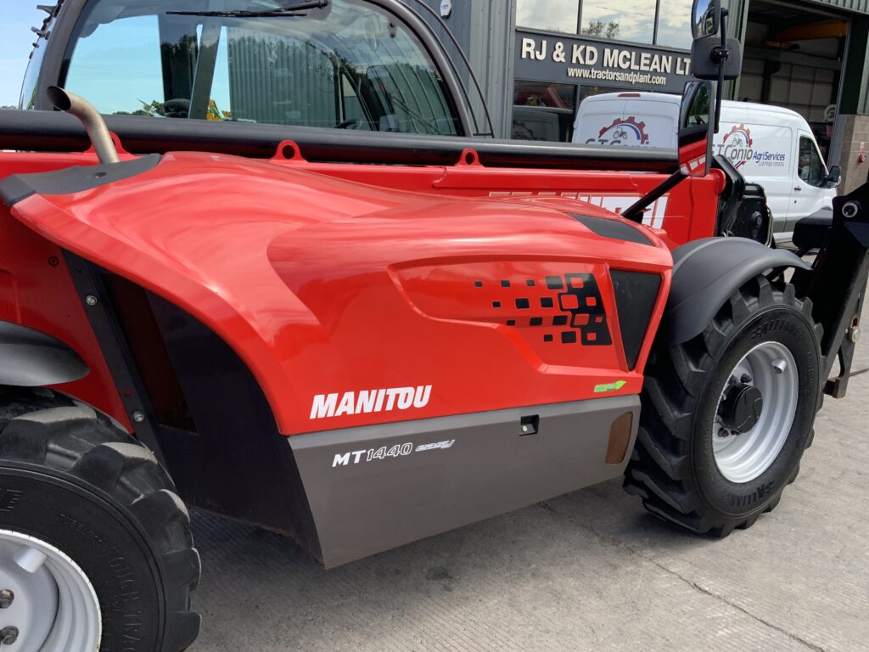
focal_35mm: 29
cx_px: 434
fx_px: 728
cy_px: 326
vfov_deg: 48.2
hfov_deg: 61.7
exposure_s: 1/580
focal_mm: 3
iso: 16
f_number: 1.8
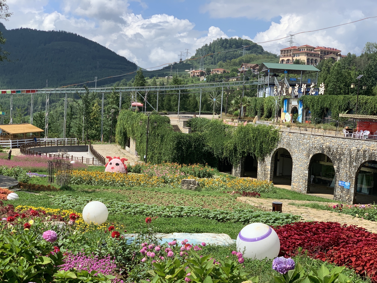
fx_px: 566
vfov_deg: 28.0
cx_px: 188
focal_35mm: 52
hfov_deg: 36.8
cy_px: 142
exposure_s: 1/999
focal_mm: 6
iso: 16
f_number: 2.4
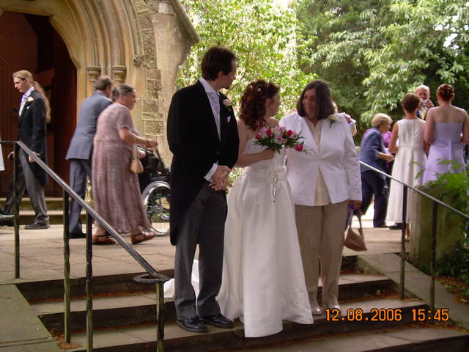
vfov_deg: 25.7
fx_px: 772
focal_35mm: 57
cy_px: 176
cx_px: 234
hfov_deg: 33.8
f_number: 3.3
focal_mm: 9.6
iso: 50
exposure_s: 1/30
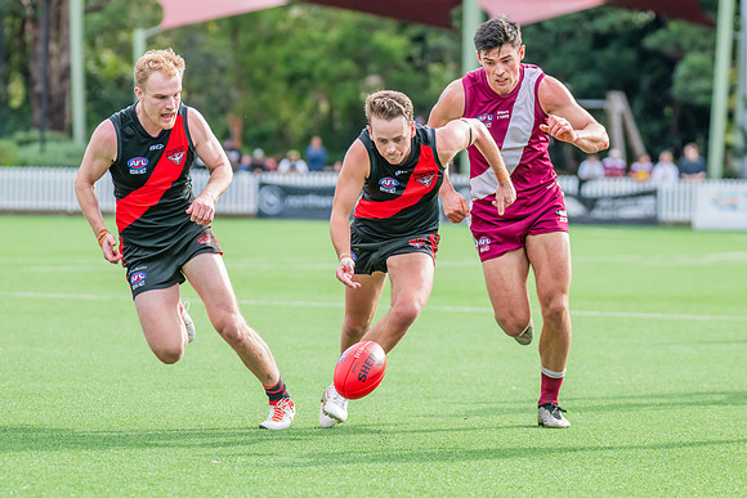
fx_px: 5499
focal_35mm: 265
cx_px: 363
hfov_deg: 7.8
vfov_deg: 5.2
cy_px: 246
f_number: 5
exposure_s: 1/1250
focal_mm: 210
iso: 800
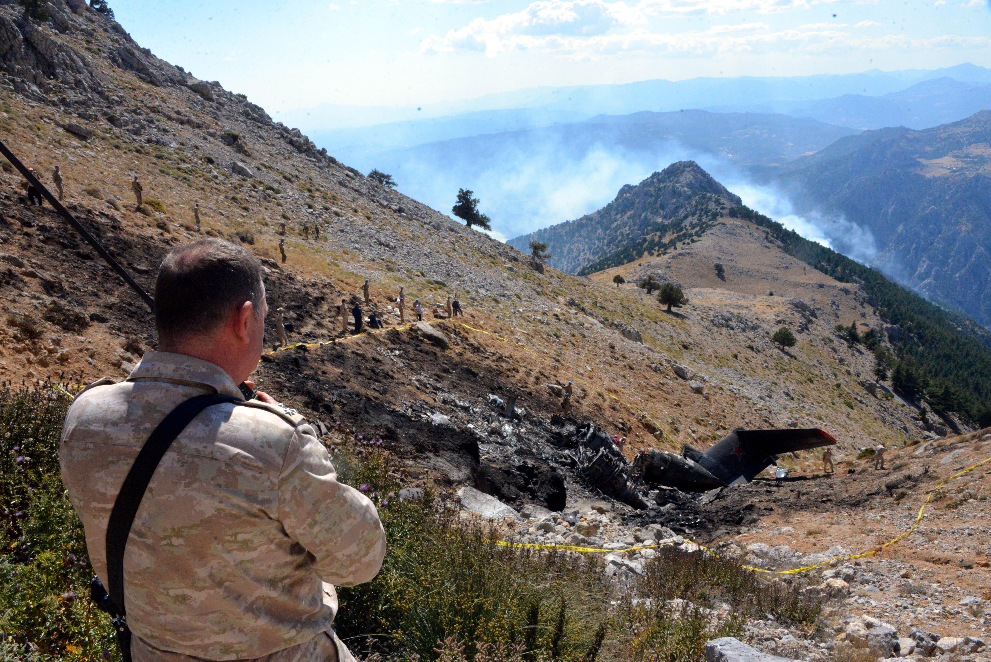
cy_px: 331
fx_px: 771
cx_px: 496
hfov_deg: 65.5
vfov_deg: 46.4
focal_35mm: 28
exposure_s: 1/1600
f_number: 20
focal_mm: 28
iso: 5000
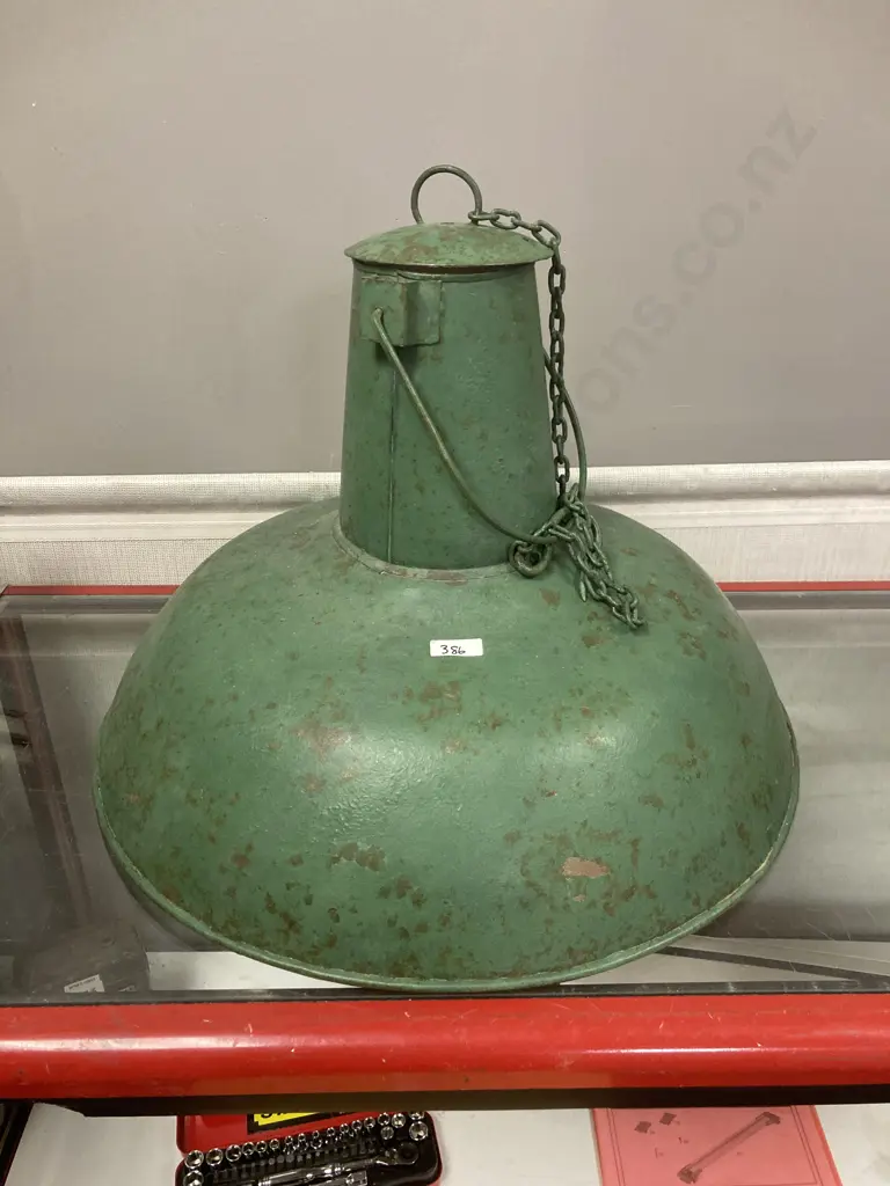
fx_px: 960
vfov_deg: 63.4
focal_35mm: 28
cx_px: 445
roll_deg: -0.1
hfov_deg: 49.7
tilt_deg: -27.2
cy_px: 593
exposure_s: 1/50
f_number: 1.8
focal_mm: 3.99
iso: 250
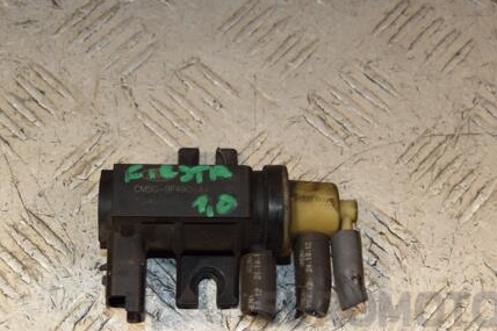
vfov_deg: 17.0
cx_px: 236
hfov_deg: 25.4
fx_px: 1104
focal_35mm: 80
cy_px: 154
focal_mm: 38
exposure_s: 1/200
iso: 800
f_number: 6.3
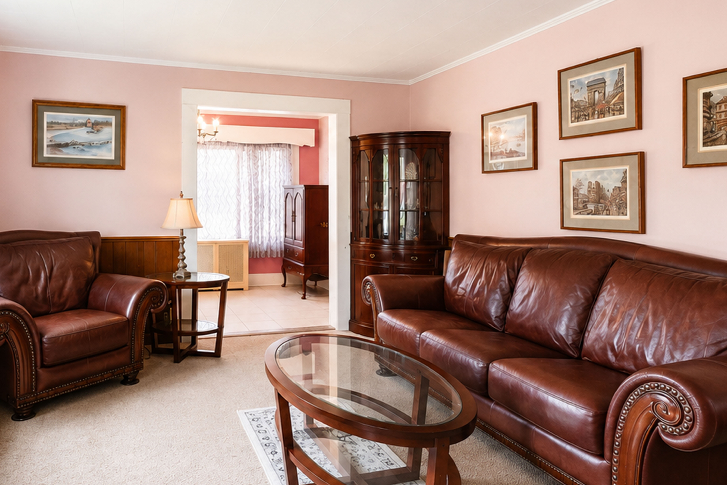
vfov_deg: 54.9
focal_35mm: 23
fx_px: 464
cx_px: 279
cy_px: 204
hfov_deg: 75.0
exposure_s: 1/40
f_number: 7.1
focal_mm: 10
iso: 2000
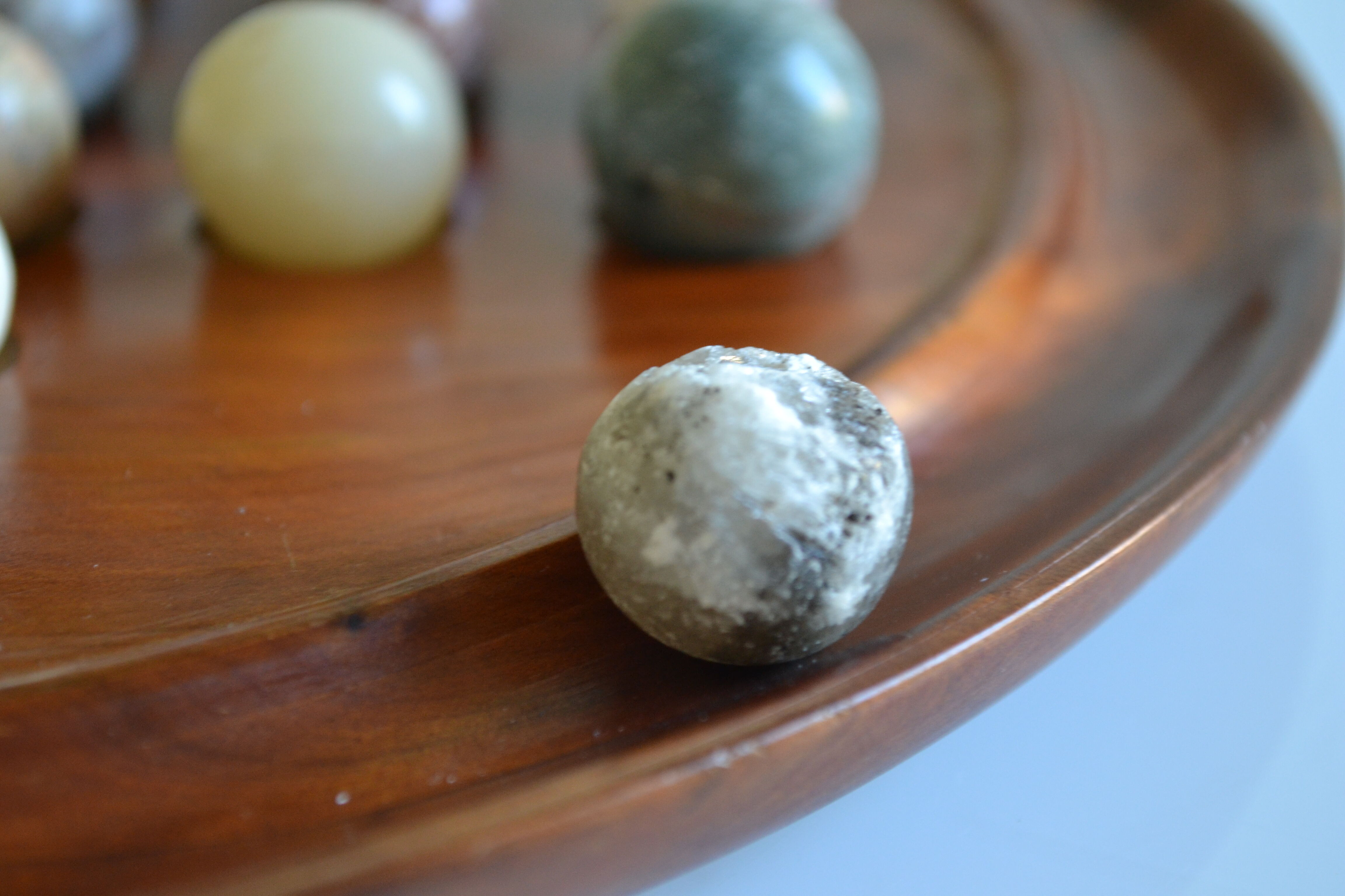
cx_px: 672
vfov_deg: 16.6
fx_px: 3082
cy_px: 448
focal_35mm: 82
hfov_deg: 24.6
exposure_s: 1/15
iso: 1000
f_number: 5.6
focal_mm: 55
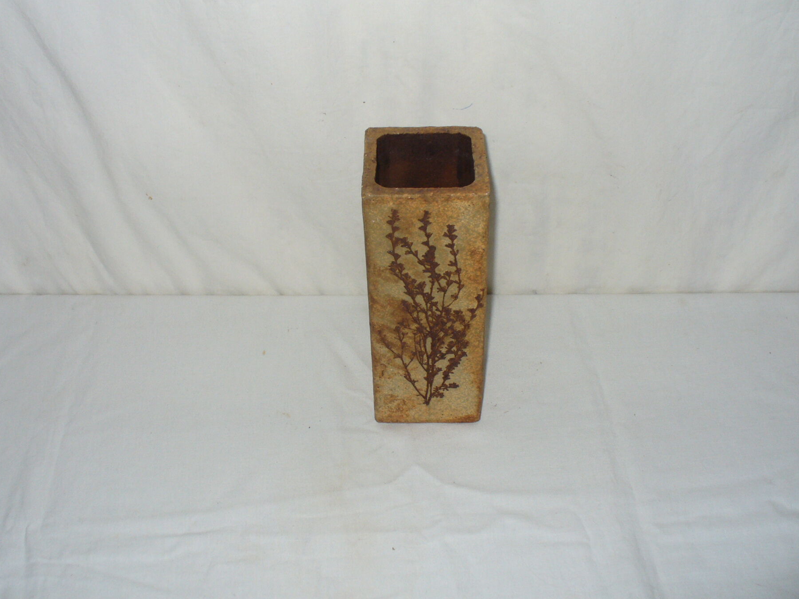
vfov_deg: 34.3
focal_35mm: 42
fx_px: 969
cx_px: 404
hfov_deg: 44.8
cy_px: 266
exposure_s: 1/30
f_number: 2.8
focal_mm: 6.1
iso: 100
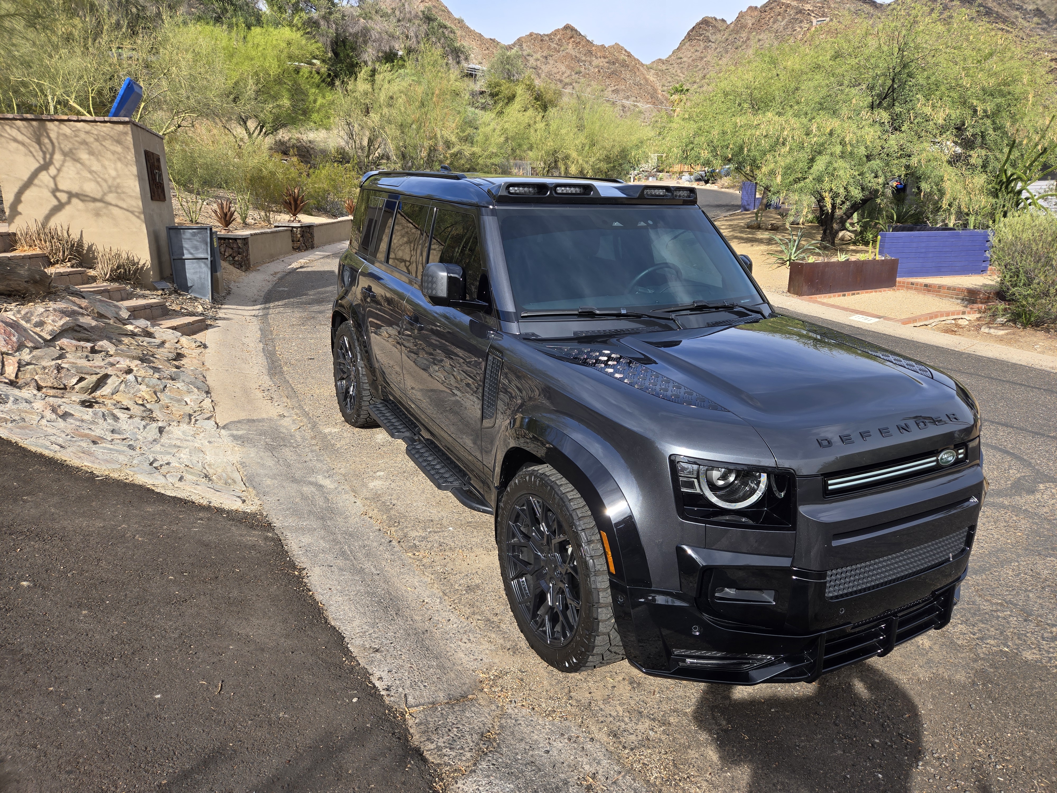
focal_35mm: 23
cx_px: 528
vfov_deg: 58.9
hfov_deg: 73.9
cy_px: 396
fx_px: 702
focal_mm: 5.4
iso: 25
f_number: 1.8
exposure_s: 1/1019
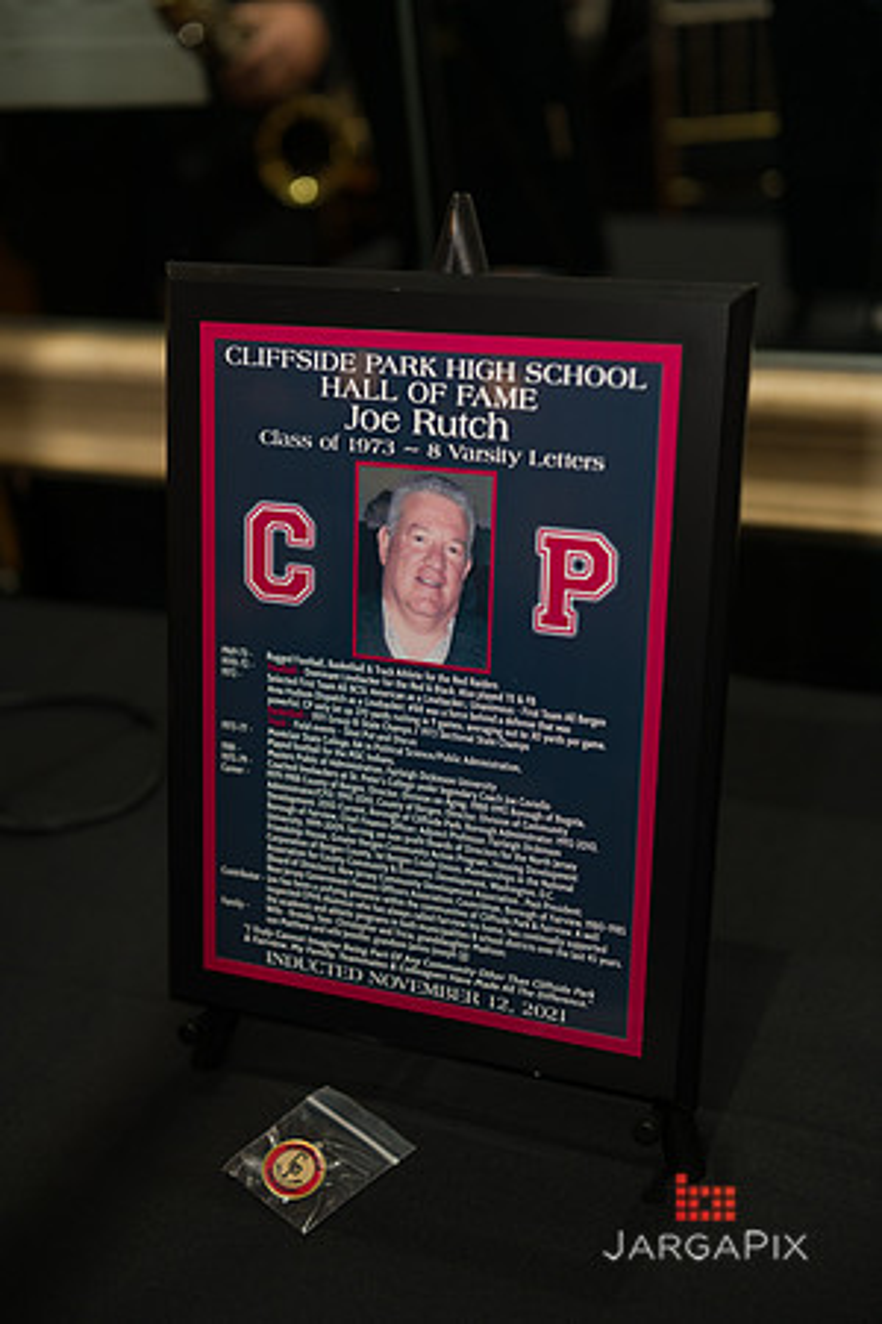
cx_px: 441
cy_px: 662
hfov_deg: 27.0
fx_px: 1837
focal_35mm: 50
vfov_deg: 39.6
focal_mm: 50
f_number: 3.2
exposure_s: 1/200
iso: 400
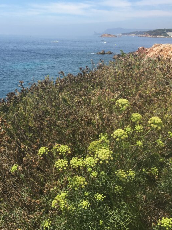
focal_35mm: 43
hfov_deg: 33.5
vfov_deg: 43.9
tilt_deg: -14.1
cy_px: 112
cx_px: 67
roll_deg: -0.2
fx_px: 285
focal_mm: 4.15
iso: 25
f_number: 2.2
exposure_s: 1/1508
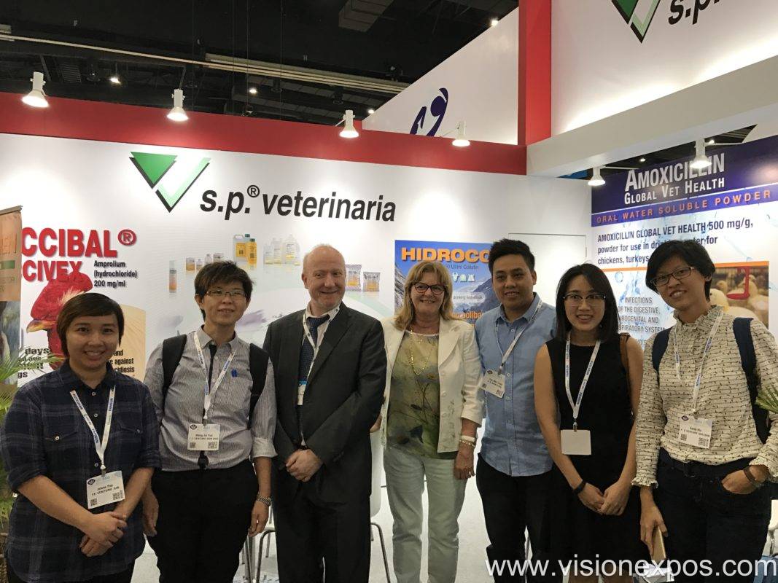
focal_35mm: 28
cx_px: 389
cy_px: 292
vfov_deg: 49.7
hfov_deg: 63.4
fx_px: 629
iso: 40
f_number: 1.8
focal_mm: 3.99
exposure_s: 1/33
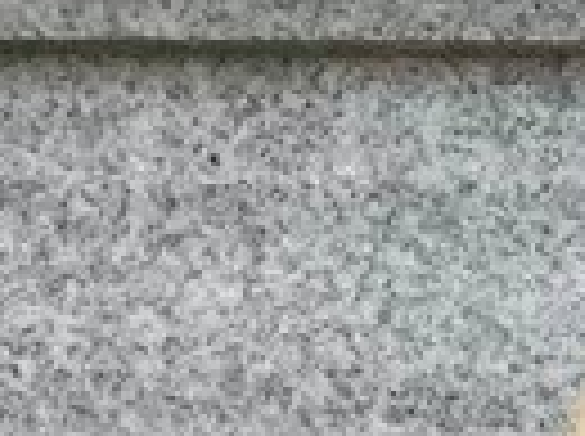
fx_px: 3627
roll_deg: -0.4
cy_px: 1360
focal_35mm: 215
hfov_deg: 8.0
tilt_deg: -18.3
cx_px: 1706
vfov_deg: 6.3
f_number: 2.4
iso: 25
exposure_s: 1/237
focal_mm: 3.3
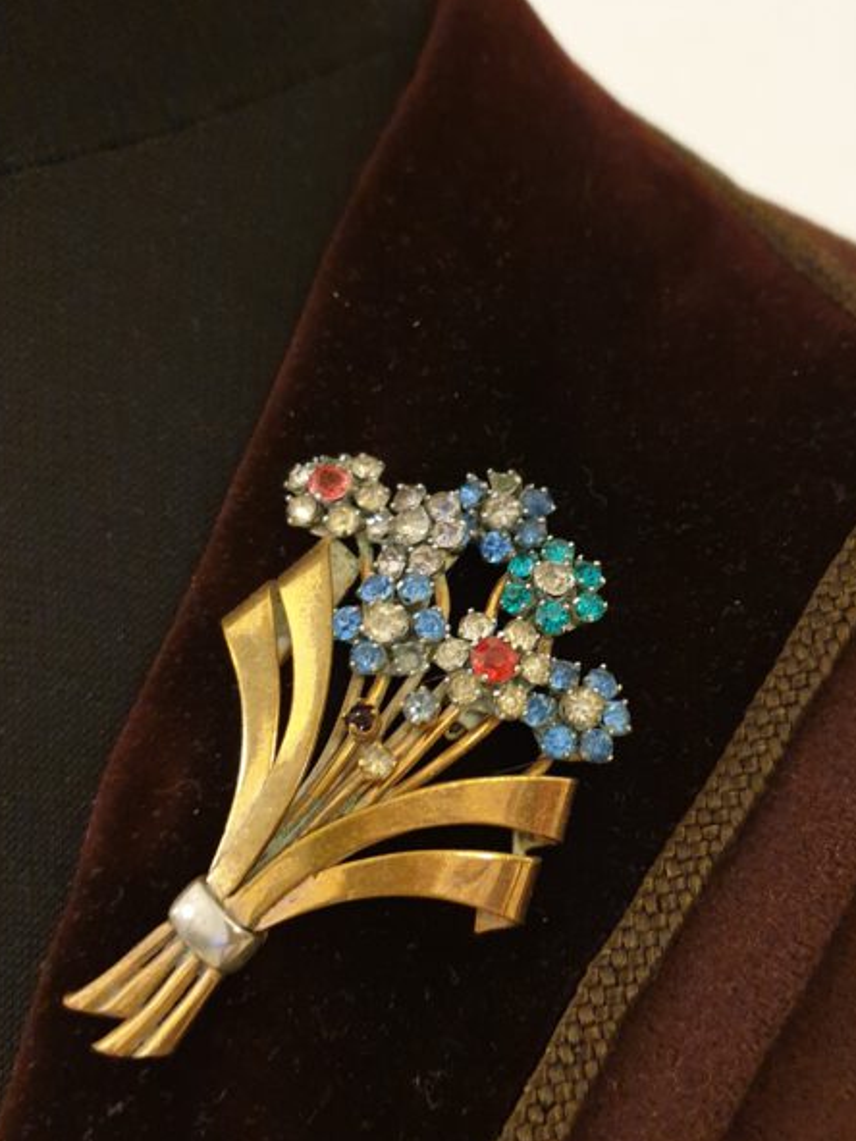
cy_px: 607
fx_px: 1484
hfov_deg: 32.0
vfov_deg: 42.1
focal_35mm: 45
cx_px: 561
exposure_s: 1/33
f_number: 1.5
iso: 250
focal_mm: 4.3
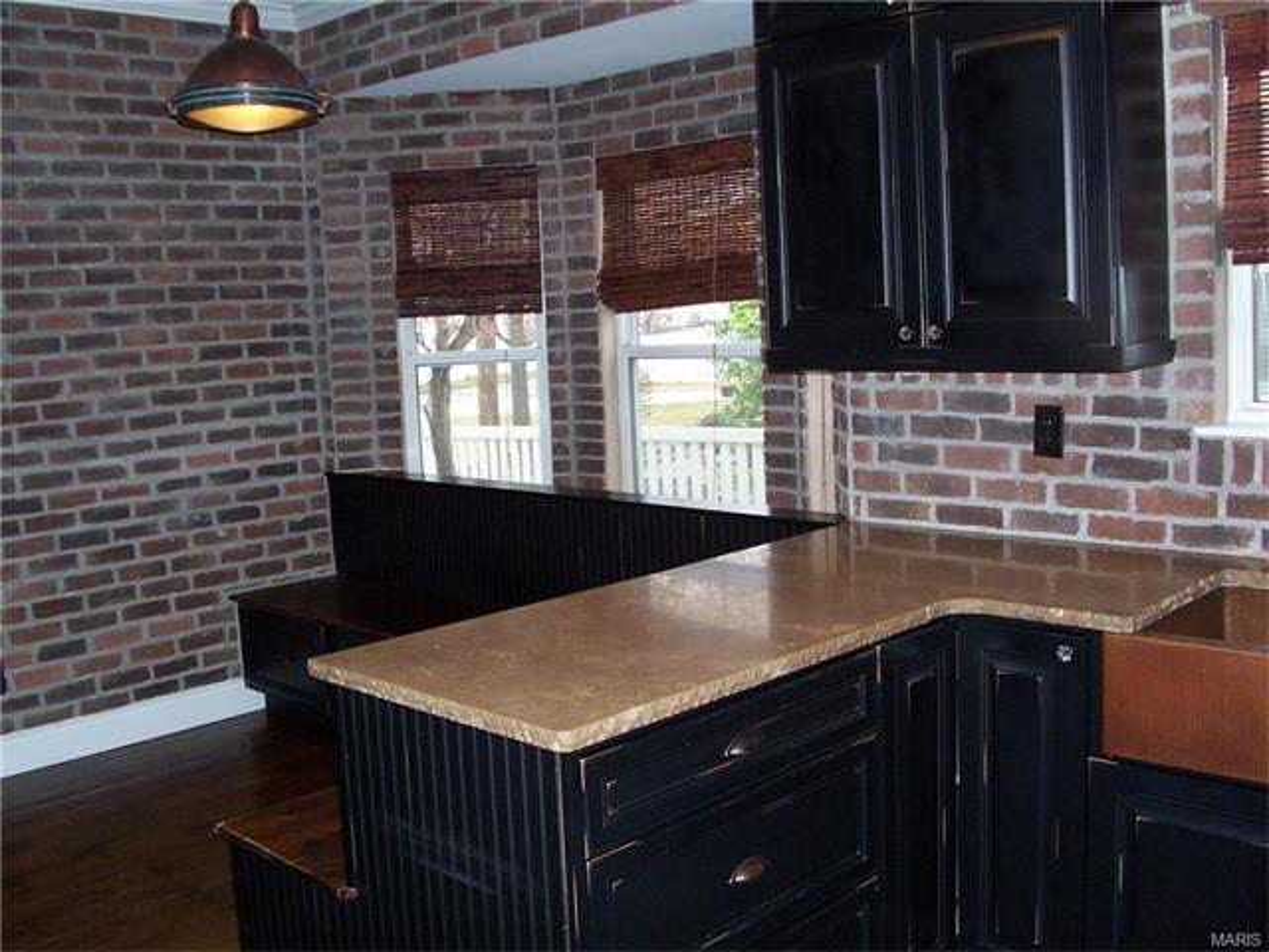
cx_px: 634
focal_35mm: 35
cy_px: 476
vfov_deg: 40.7
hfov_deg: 52.6
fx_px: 1283
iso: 140
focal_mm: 6
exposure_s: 1/60
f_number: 2.8
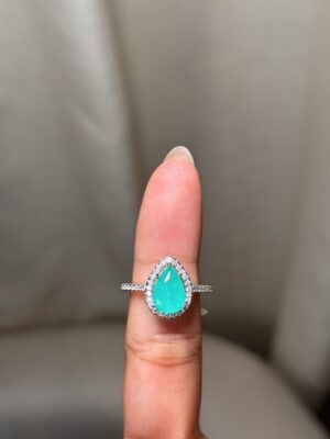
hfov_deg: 28.0
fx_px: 661
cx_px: 165
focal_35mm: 52
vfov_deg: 36.8
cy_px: 220
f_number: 1.6
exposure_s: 1/84
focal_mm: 5.96
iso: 32
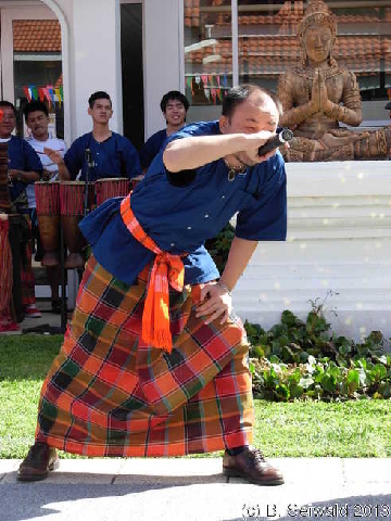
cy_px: 260
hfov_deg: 15.4
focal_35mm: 96
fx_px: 1446
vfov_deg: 20.4
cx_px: 196
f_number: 3.9
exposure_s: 1/242
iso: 79
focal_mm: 15.9
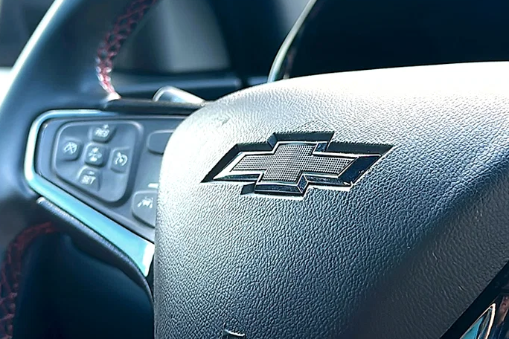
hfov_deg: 39.6
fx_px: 707
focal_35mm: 50
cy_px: 160
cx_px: 249
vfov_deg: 27.0
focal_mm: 6.86
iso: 64
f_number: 1.78
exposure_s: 1/108
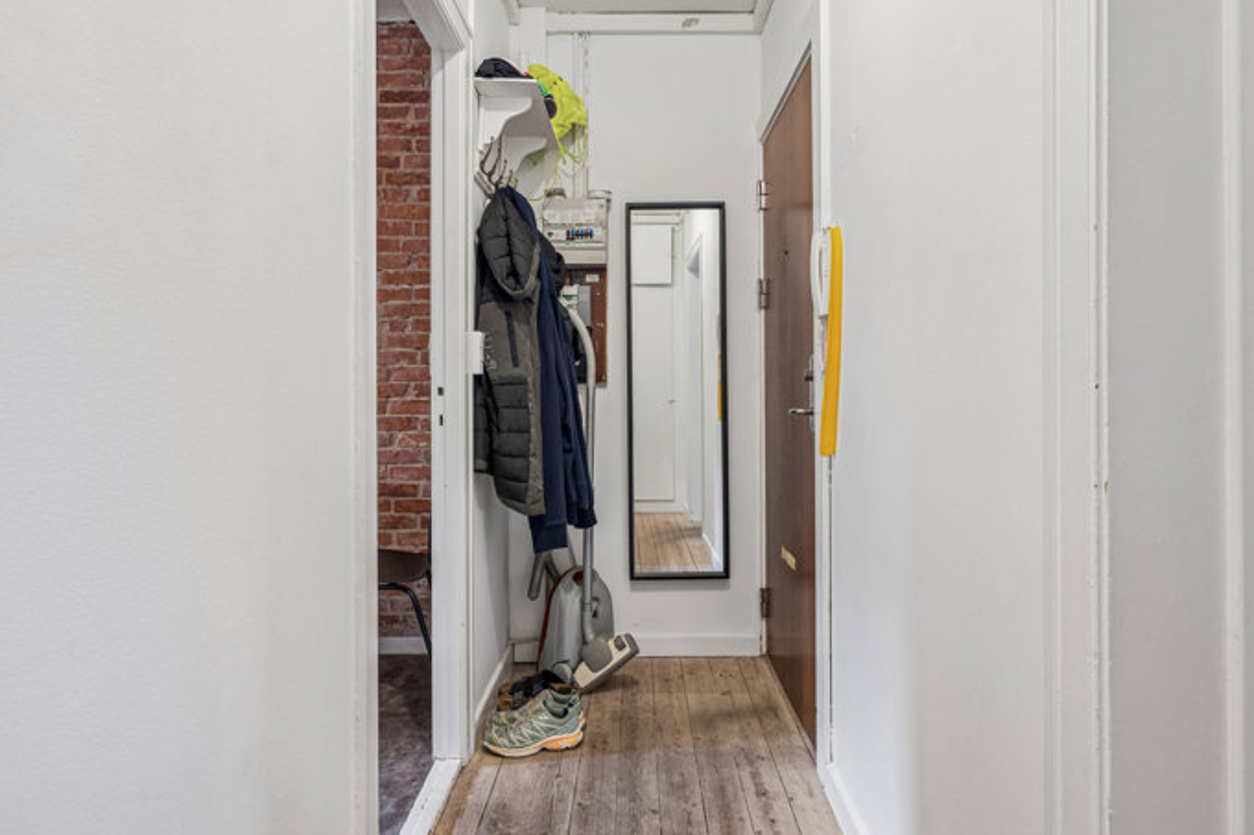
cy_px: 371
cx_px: 657
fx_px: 696
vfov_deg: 61.7
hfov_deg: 83.9
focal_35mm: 20
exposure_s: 1/3.33
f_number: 7.1
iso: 160
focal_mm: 17
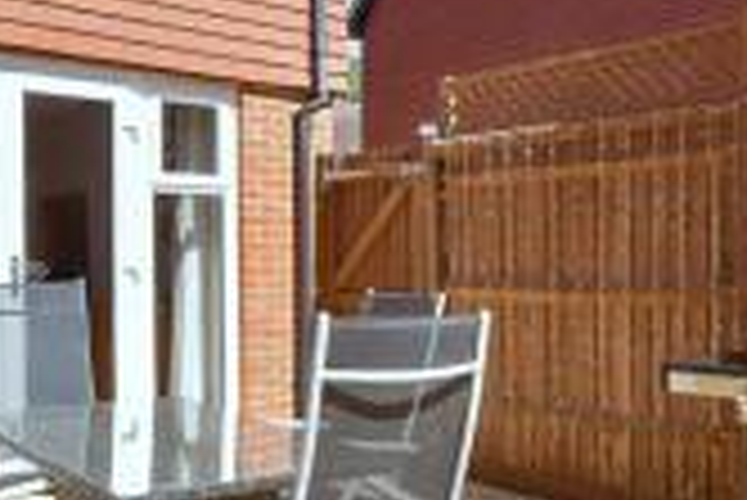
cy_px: 209
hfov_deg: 45.0
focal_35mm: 43
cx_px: 472
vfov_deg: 31.2
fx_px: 893
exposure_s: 1/250
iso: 160
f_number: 8
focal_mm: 10
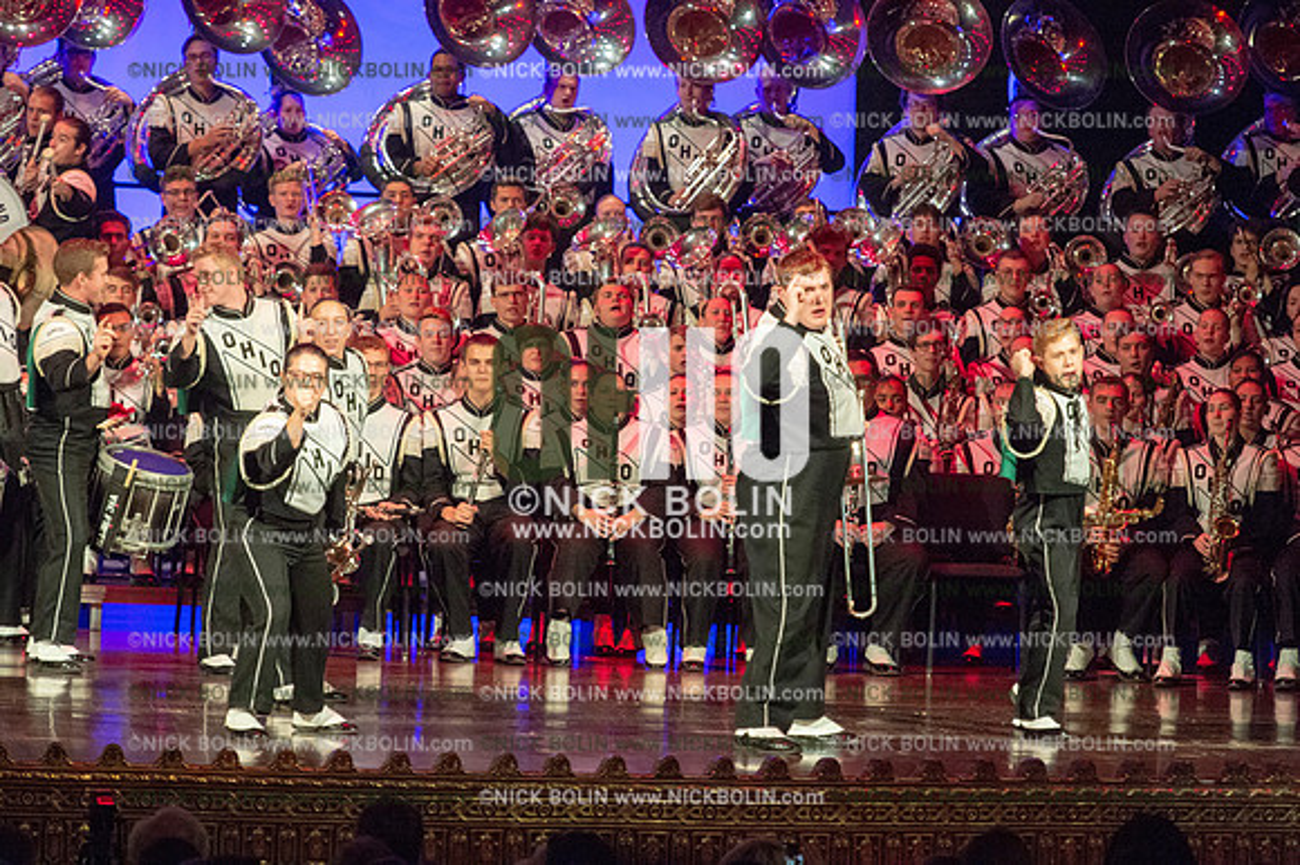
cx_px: 650
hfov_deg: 9.4
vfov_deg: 6.2
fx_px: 7940
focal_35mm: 220
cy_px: 432
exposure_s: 1/320
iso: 8000
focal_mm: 220
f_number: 5.6
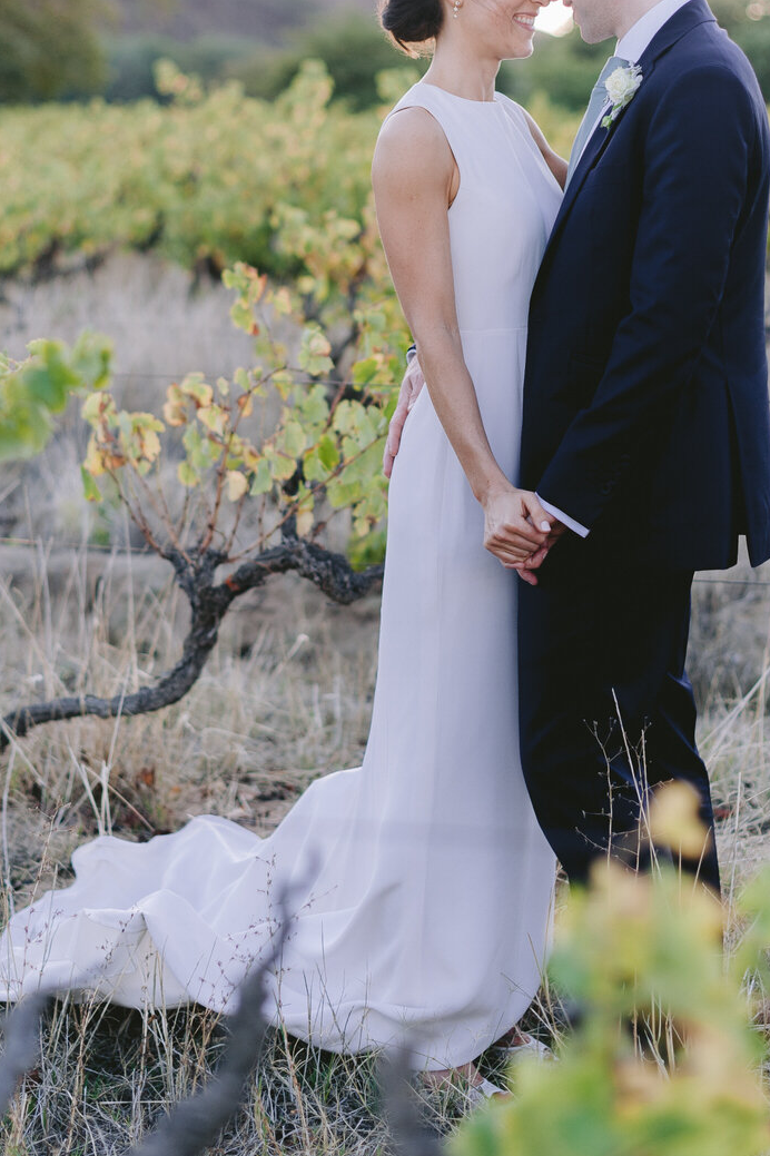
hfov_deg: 17.7
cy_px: 416
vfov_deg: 26.2
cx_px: 368
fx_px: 2472
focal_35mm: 77
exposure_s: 1/800
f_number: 2
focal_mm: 50
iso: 320
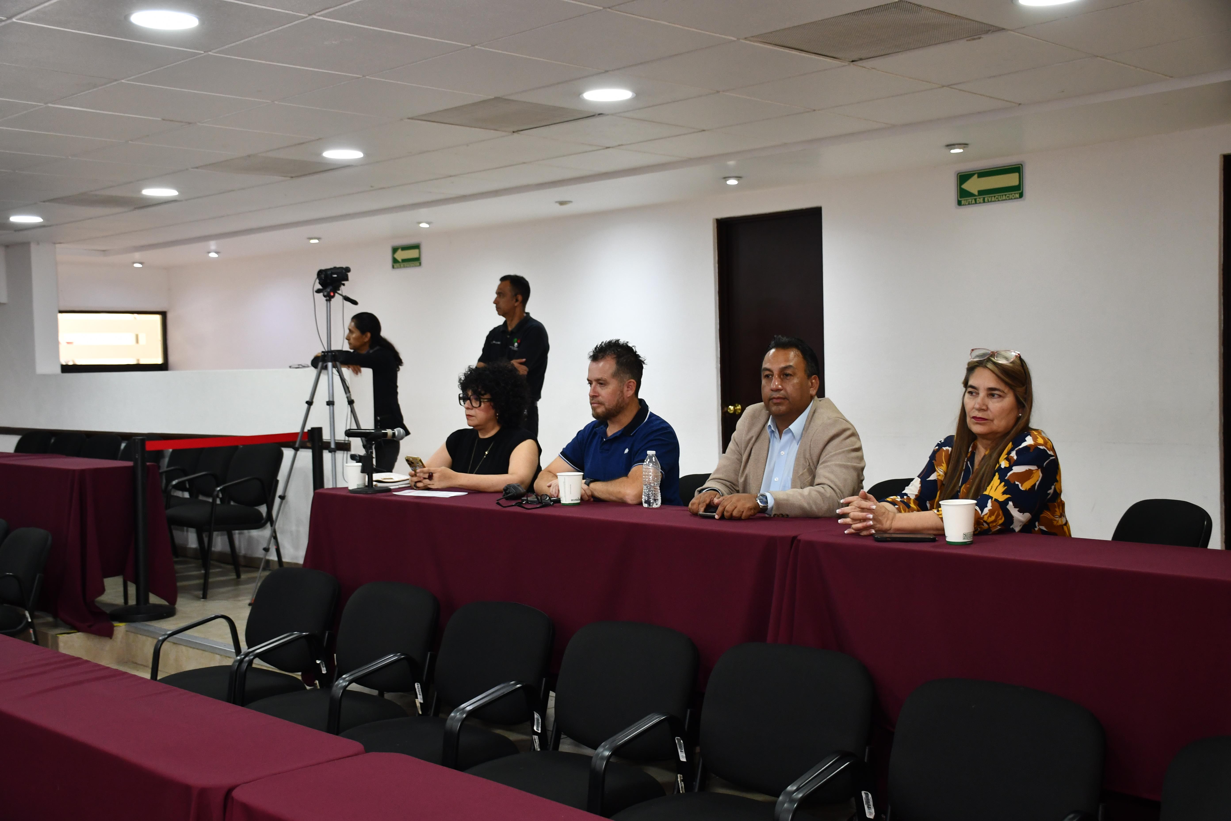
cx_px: 616
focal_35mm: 40
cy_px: 410
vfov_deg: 33.4
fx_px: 1368
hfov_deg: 48.5
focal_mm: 27
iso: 900
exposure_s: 1/60
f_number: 4
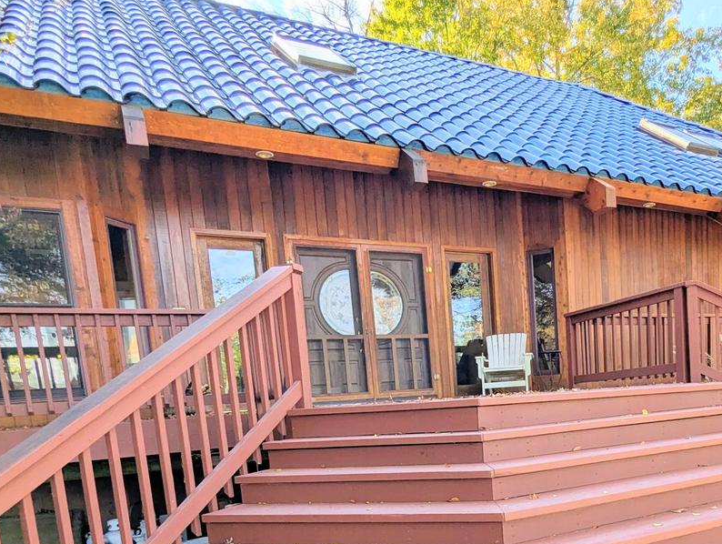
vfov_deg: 44.6
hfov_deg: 59.6
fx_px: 606
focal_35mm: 29
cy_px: 476
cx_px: 504
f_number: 2.2
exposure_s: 1/472
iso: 46
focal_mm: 2.35
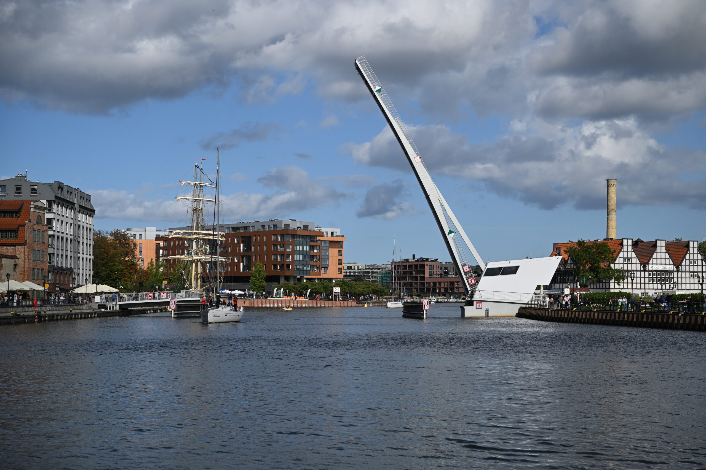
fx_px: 1157
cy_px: 235
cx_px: 353
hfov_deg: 33.9
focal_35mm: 59
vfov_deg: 23.0
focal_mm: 59
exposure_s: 1/10000
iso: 400
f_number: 4
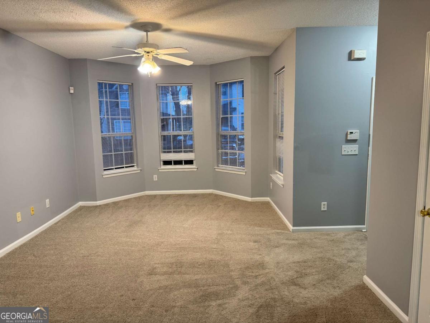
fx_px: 298
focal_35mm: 24
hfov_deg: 71.6
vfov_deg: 56.8
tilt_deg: -7.6
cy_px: 162
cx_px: 215
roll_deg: +0.6
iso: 200
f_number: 1.78
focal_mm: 6.76
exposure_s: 1/60
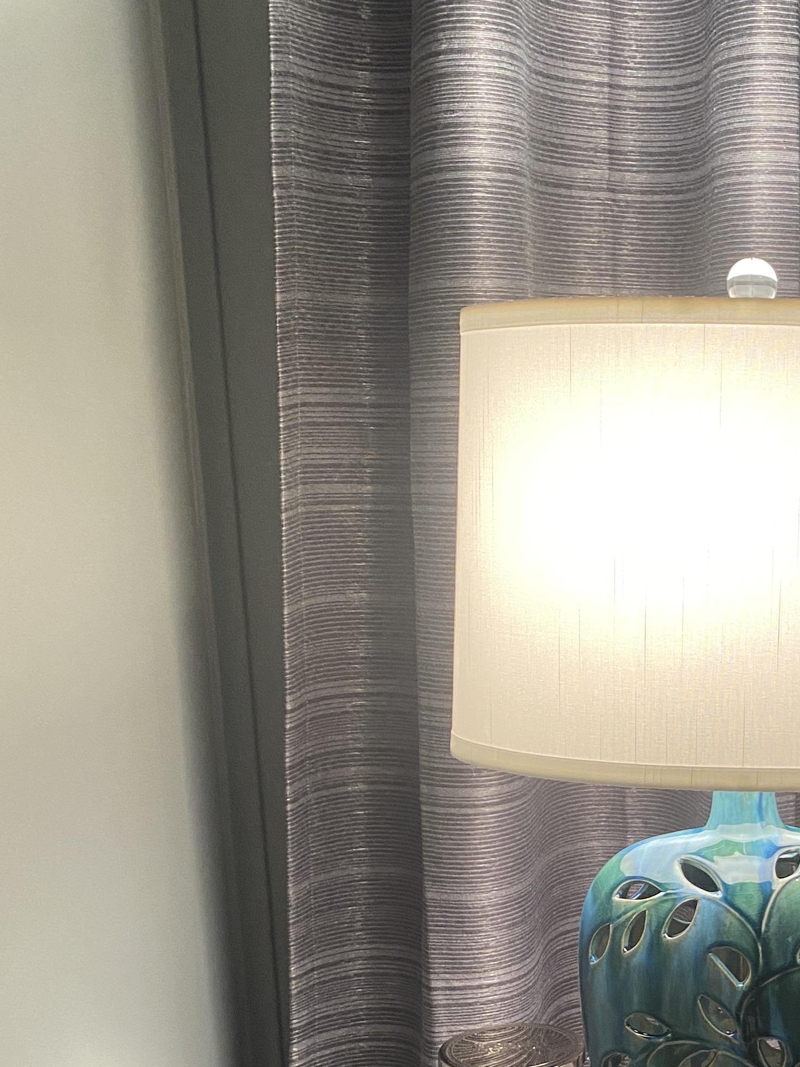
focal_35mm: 53
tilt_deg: -14.1
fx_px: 1634
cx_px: 809
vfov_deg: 34.6
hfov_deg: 26.0
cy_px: 907
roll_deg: +0.1
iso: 160
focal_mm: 4.25
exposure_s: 1/60
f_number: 1.8
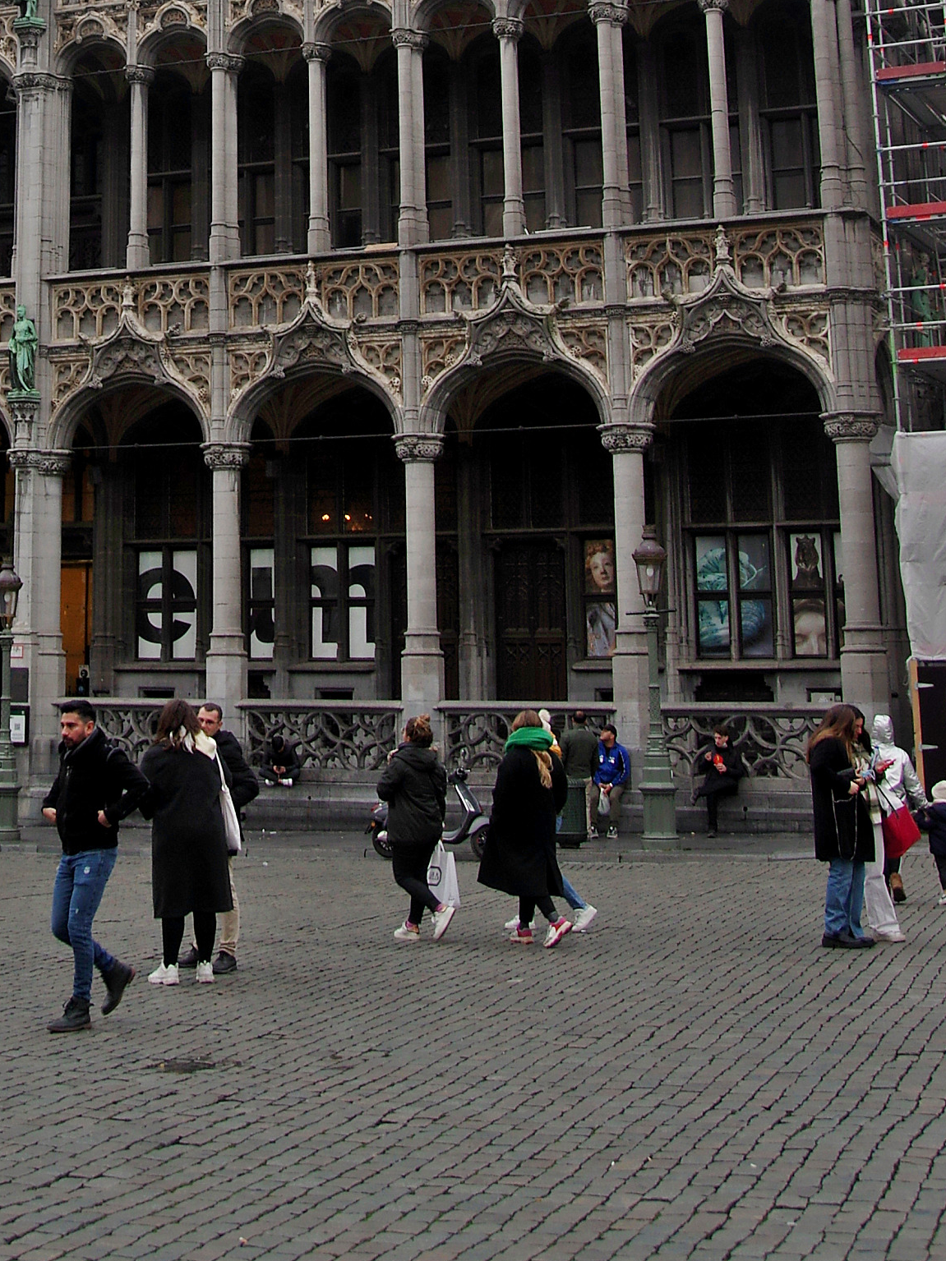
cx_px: 134
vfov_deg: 13.7
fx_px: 5138
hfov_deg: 10.5
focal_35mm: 141
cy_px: -87
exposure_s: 1/125
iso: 250
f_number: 3.2
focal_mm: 45
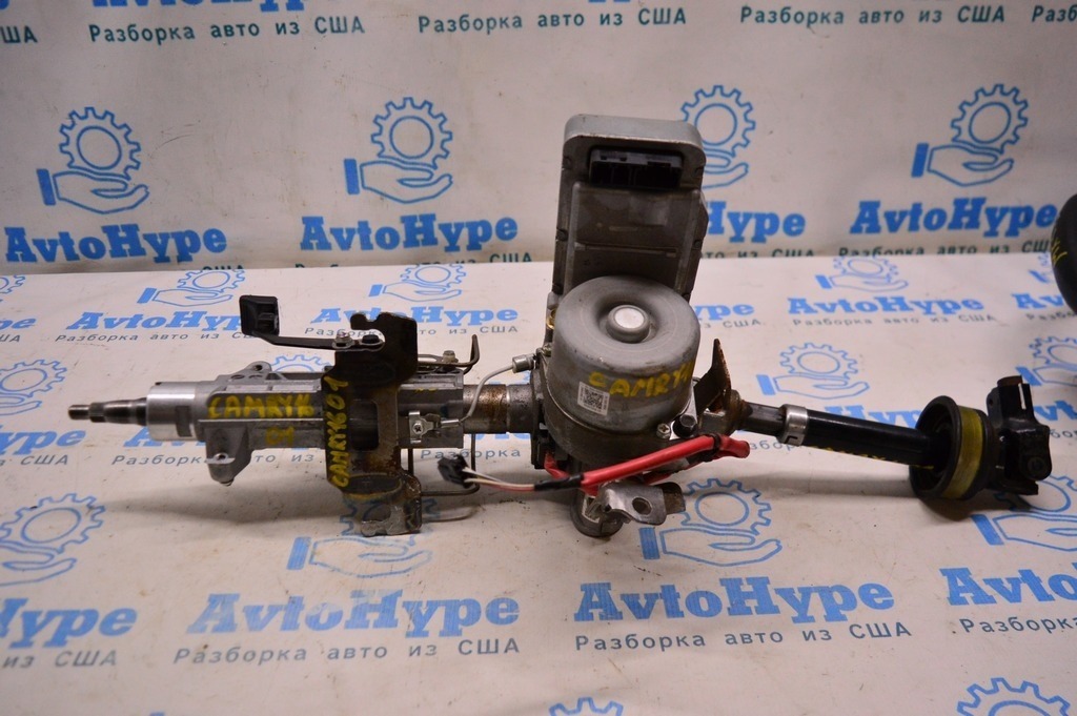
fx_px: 897
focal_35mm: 30
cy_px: 358
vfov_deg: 43.5
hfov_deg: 62.0
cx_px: 538
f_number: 4
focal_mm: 20
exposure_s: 1/400
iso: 1600
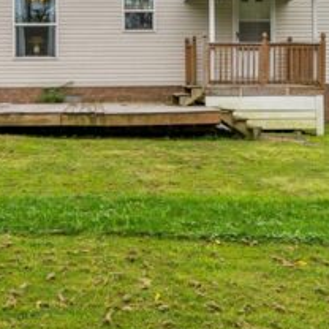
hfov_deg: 34.4
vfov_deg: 33.6
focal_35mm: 49
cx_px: 117
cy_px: 61
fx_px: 527
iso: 100
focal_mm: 10
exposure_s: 1/320
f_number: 6.3
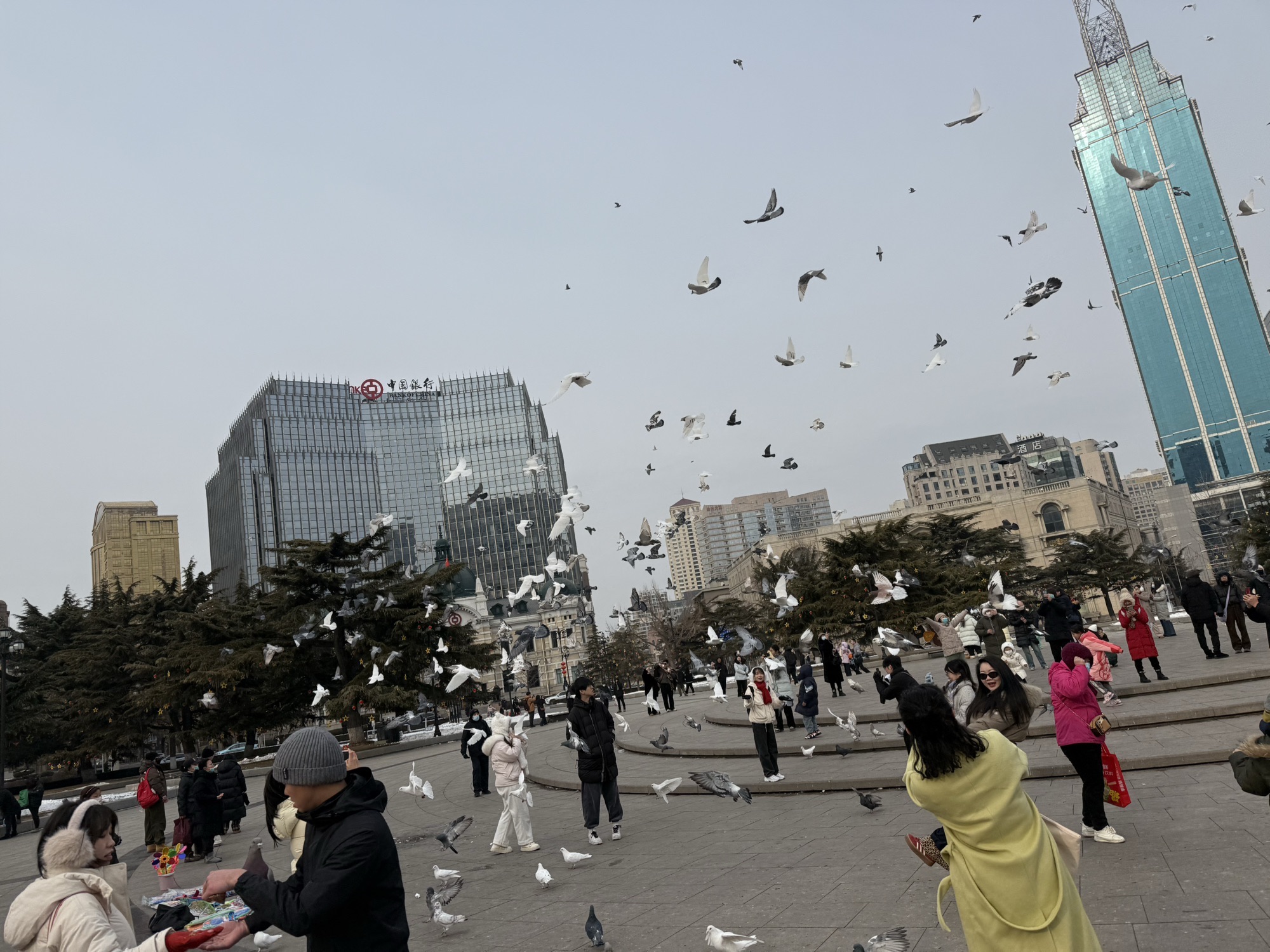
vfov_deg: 56.8
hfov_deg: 71.6
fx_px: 881
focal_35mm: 24
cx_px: 635
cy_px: 476
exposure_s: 1/4975
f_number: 1.78
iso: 80
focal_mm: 6.76
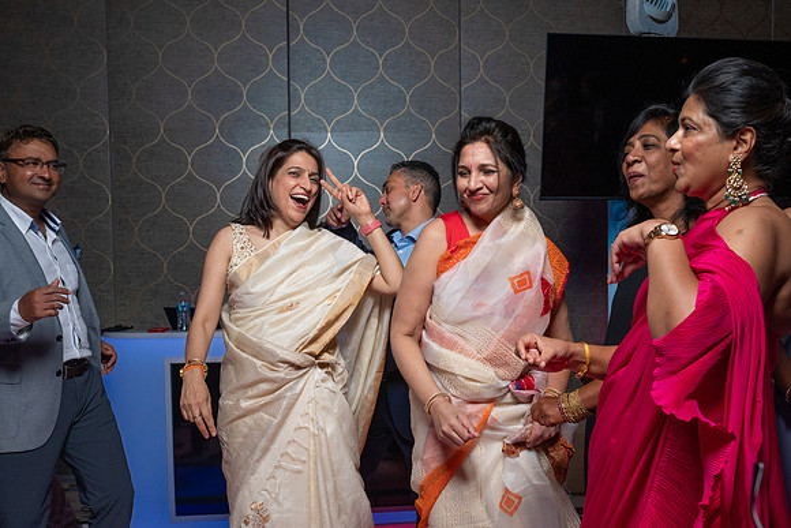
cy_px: 288
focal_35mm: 38
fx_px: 831
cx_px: 467
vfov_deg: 35.2
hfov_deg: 50.6
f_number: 5.6
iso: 2000
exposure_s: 1/200
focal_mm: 30
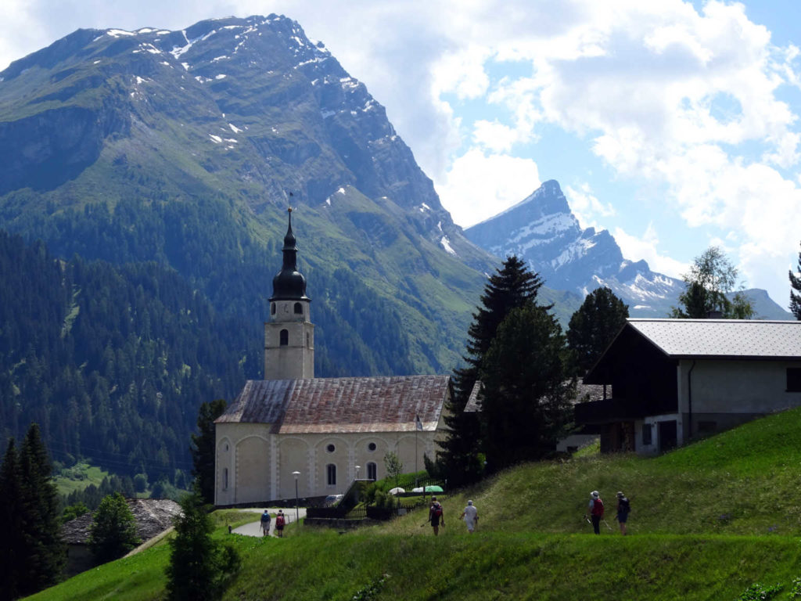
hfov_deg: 28.6
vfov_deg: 21.6
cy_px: 300
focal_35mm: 68
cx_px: 400
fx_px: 1573
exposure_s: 1/500
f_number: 4.5
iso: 80
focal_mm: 11.66
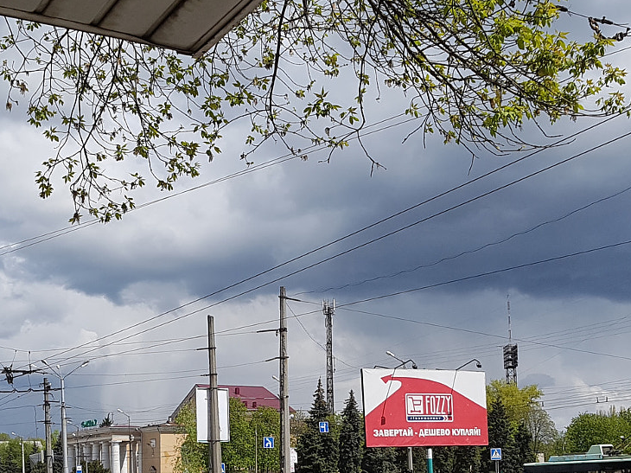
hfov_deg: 33.7
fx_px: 1039
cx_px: 276
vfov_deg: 25.3
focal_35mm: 57
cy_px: 361
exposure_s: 1/4304
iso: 50
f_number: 1.7
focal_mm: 4.2
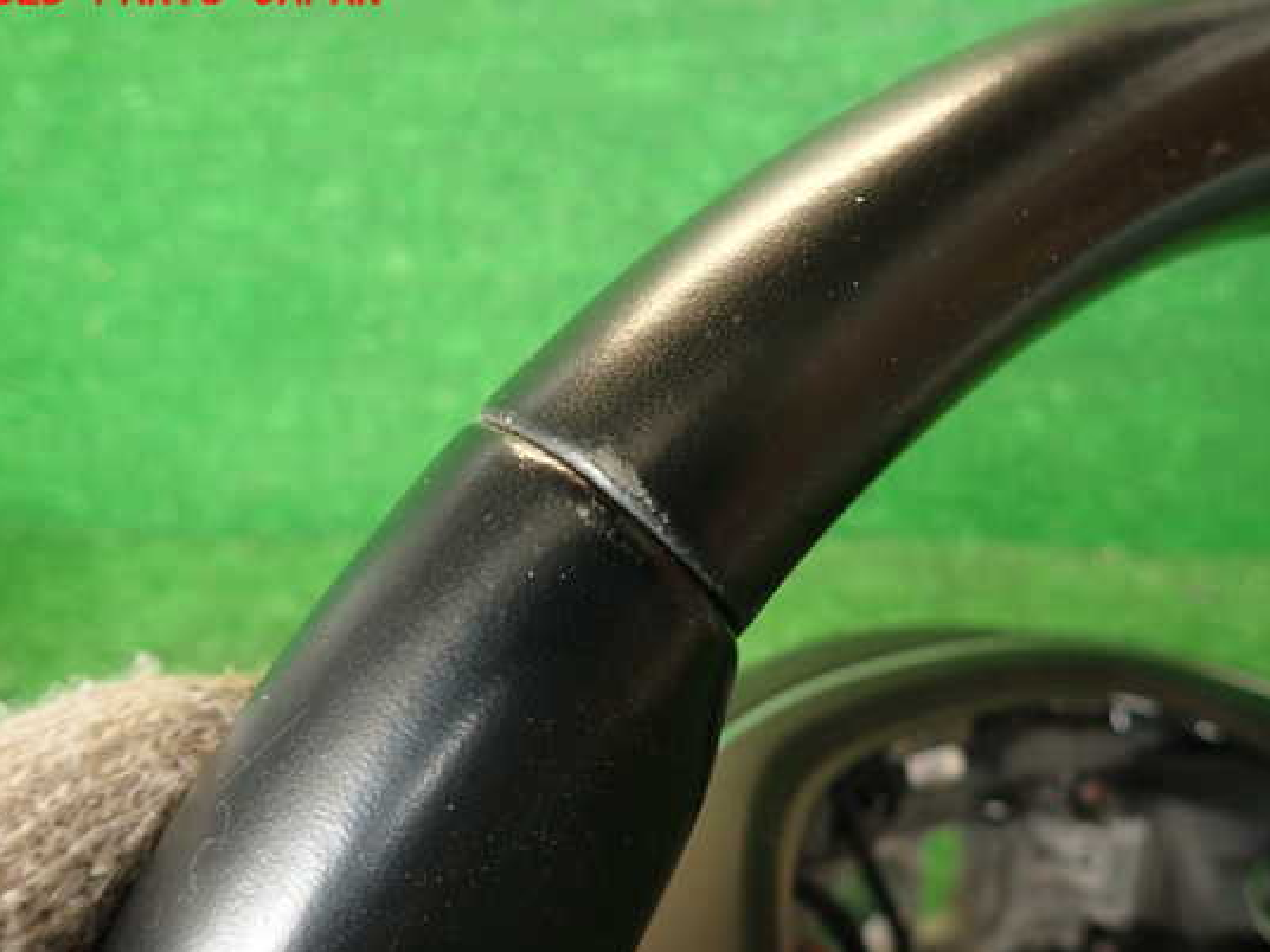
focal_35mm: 28
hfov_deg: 63.4
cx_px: 661
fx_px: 1027
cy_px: 493
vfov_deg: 49.7
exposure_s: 1/50
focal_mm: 4.5
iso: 200
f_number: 2
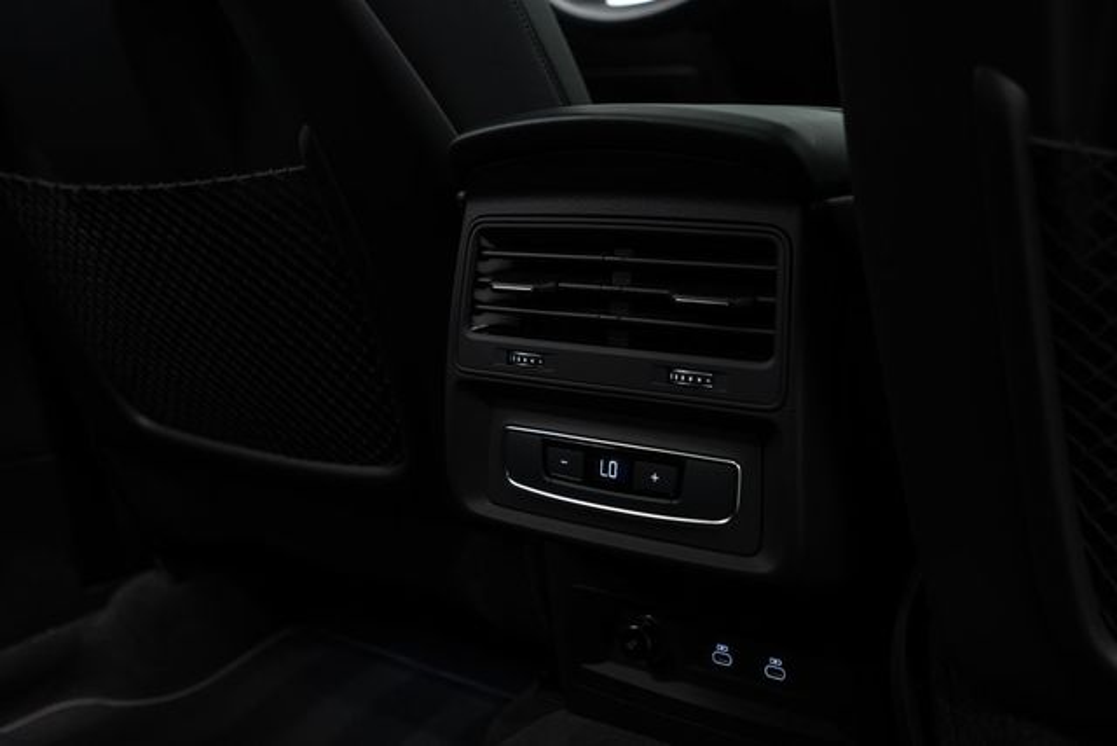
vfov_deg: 31.9
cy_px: 373
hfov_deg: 46.4
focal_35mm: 42
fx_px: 1303
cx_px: 558
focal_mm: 28
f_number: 3.2
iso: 800
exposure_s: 1/50
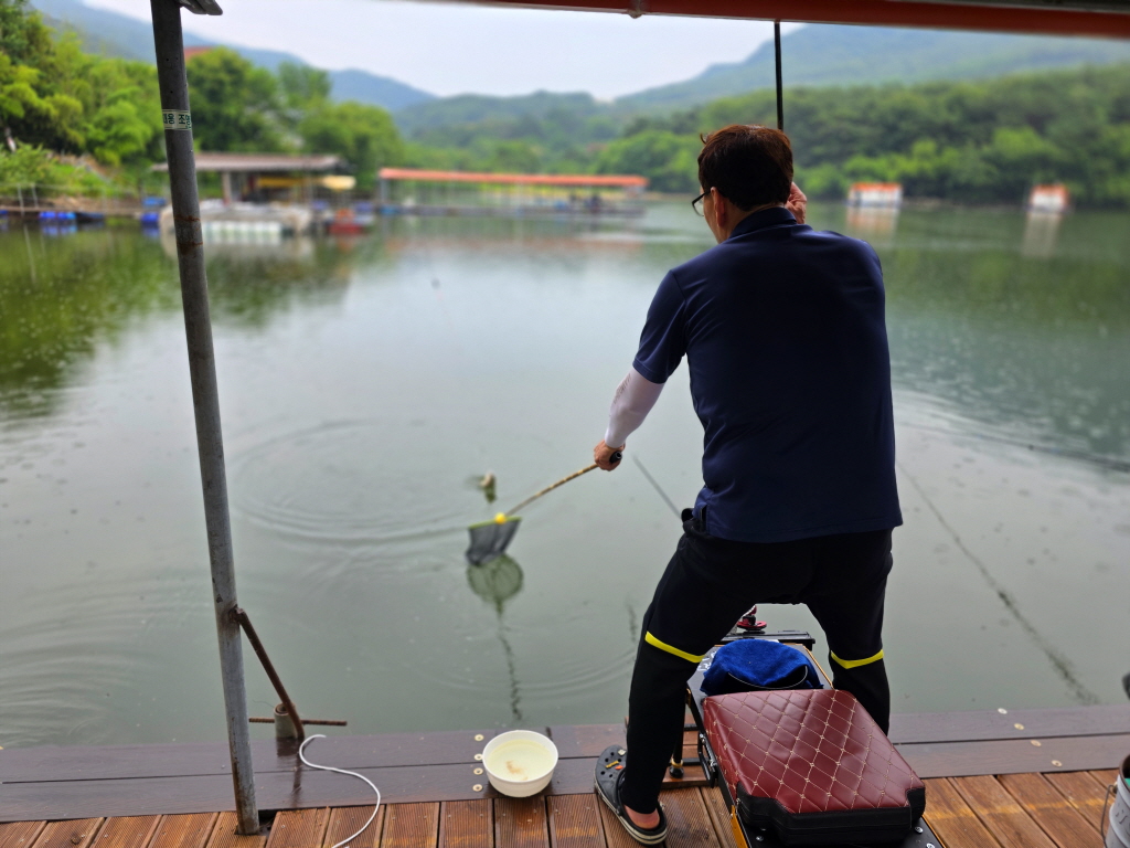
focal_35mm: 23
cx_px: 565
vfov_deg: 58.9
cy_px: 424
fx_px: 751
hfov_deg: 73.9
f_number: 1.7
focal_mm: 6.3
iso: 40
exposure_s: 1/359
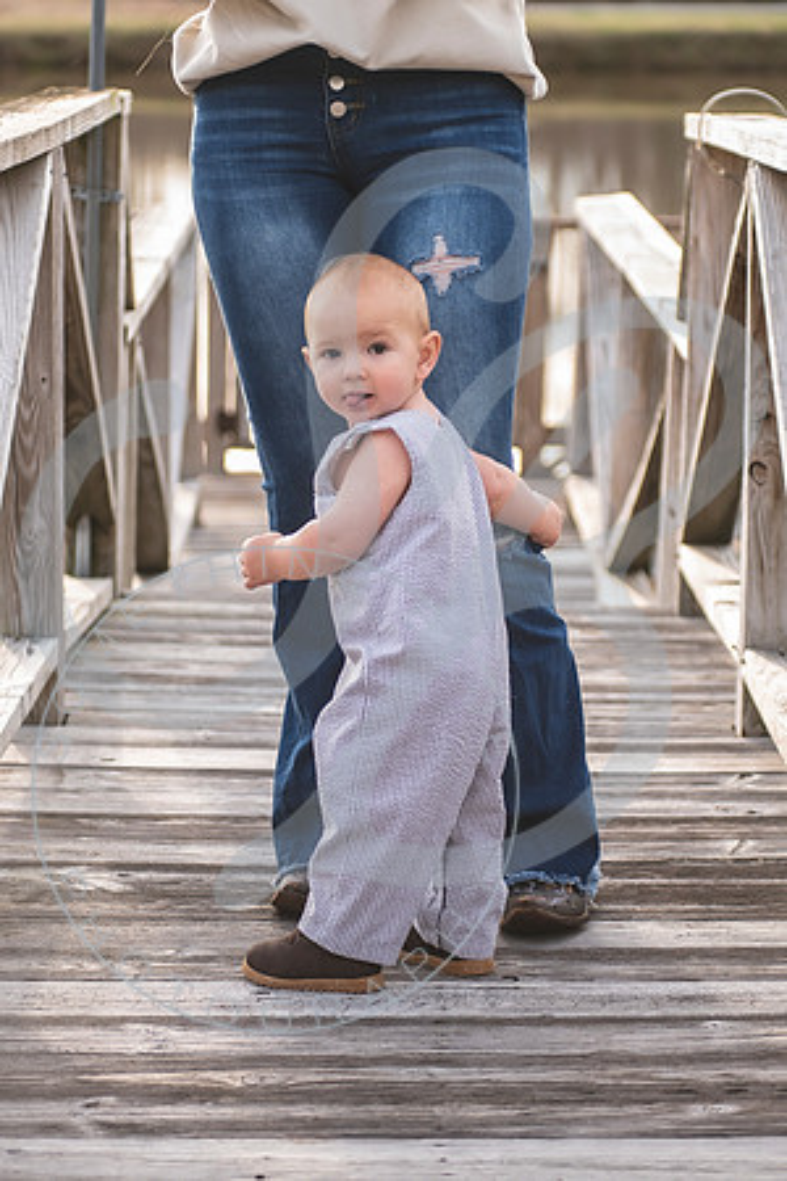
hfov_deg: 11.1
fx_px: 4036
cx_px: 453
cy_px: 495
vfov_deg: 16.6
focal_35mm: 123
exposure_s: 1/160
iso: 100
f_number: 2.8
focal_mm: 70
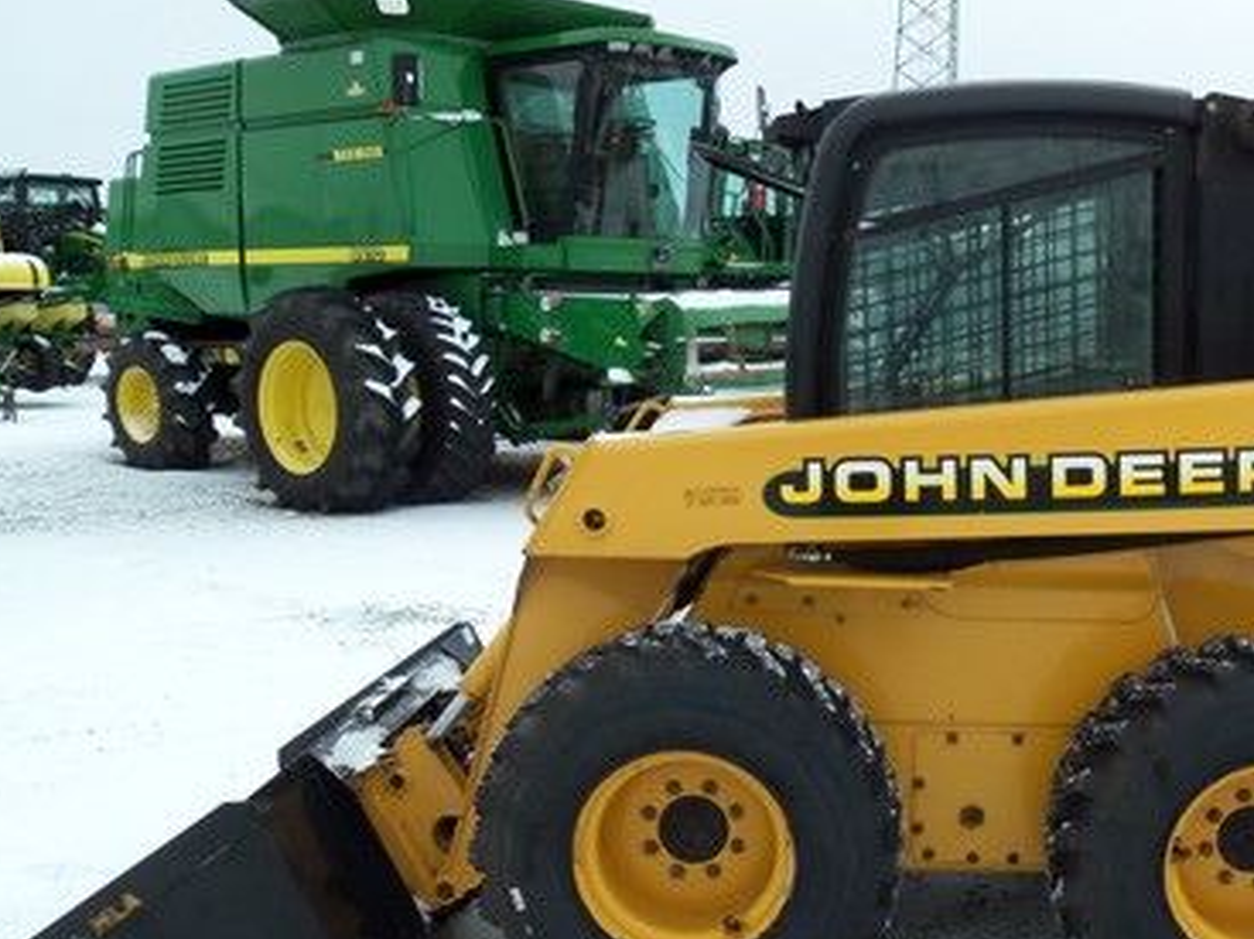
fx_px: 1557
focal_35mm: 43
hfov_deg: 43.0
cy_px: 577
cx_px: 875
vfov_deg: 33.4
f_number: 3.4
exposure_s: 1/500
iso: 80
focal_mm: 5.2
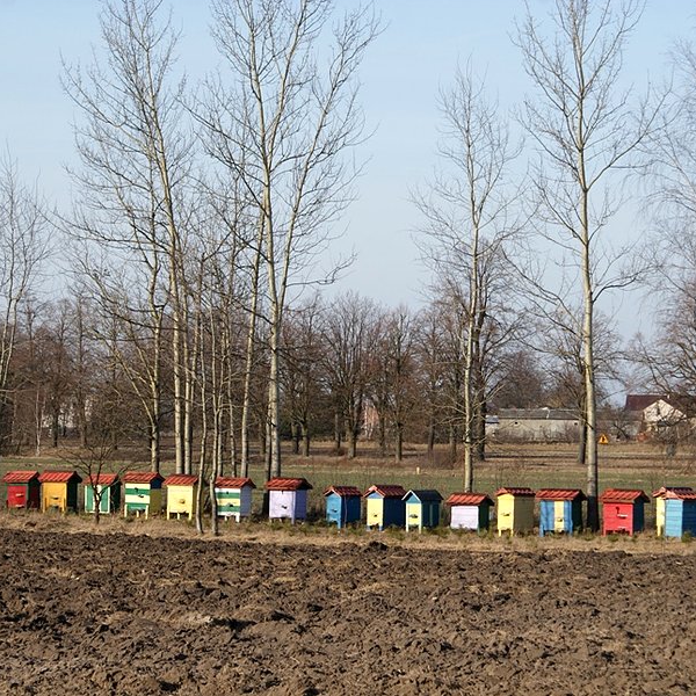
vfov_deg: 13.0
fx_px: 3048
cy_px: 348
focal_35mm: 134
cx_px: 316
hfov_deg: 13.0
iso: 100
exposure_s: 1/160
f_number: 9
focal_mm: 70
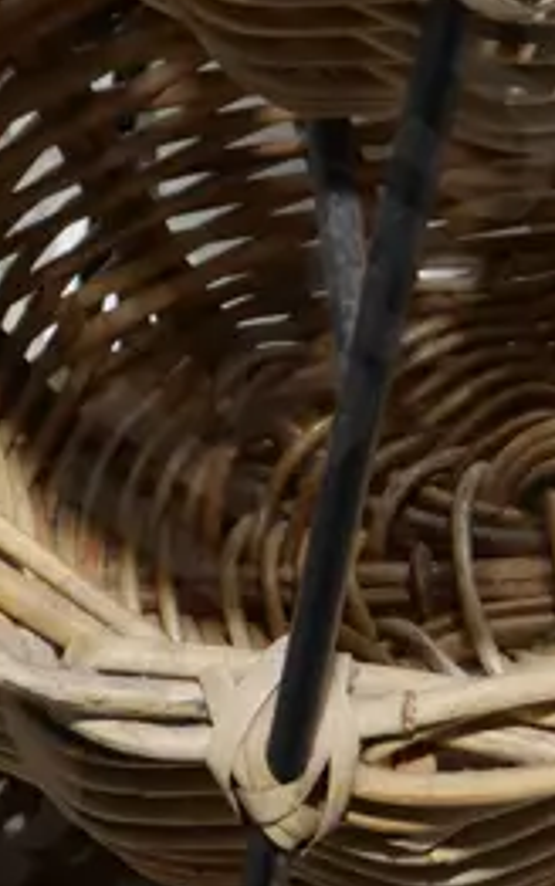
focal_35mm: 166
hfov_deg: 7.9
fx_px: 4013
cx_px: 506
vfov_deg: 12.5
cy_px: 108
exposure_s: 1/60
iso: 500
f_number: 5
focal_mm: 20
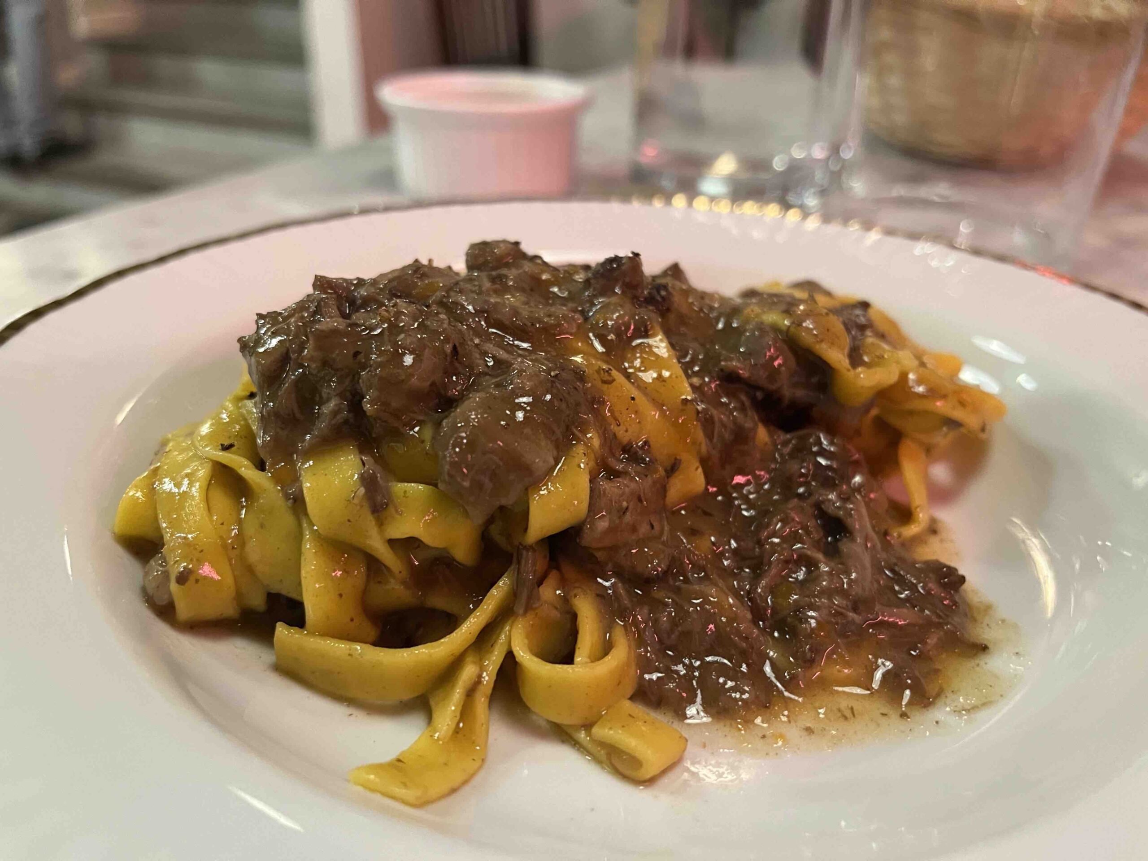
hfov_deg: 67.3
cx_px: 574
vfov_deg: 53.1
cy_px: 430
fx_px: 862
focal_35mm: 26
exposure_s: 1/50
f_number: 1.6
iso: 500
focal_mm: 5.1
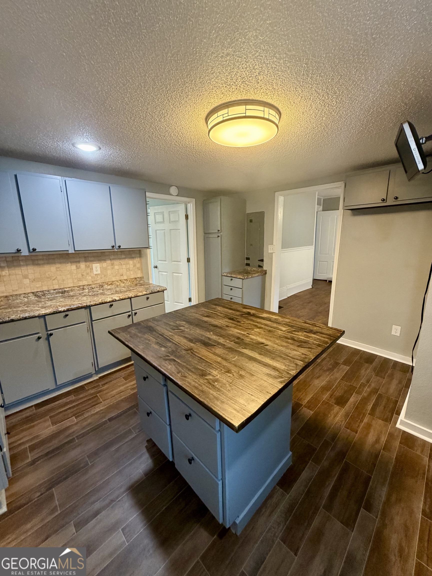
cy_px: 288
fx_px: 233
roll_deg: +1.3
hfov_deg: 85.7
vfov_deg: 102.1
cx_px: 216
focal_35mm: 14
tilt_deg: -13.2
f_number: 2.2
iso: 320
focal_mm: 2.22
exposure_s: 1/60
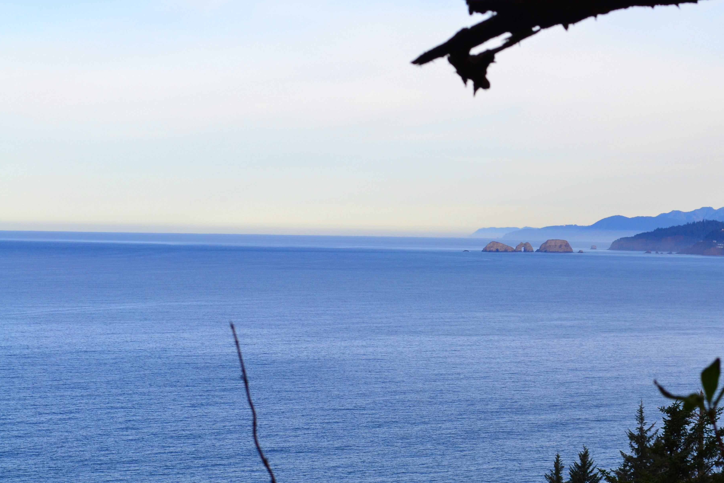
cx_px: 458
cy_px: 300
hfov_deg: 19.5
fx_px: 2104
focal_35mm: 105
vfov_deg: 13.1
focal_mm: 55
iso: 400
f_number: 10
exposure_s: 1/250
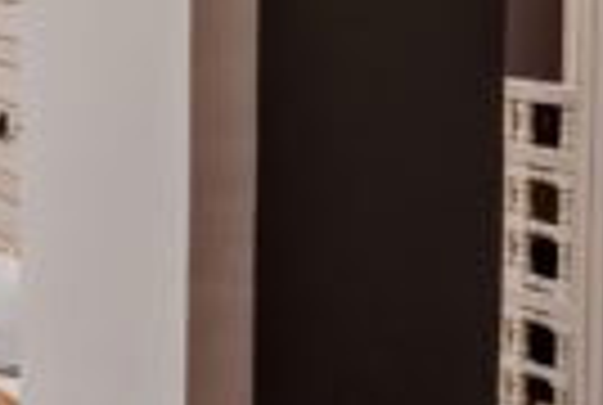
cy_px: -74
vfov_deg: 19.3
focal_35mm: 67
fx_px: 1125
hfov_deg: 17.4
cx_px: -693
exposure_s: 1/15
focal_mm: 15
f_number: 13
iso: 64
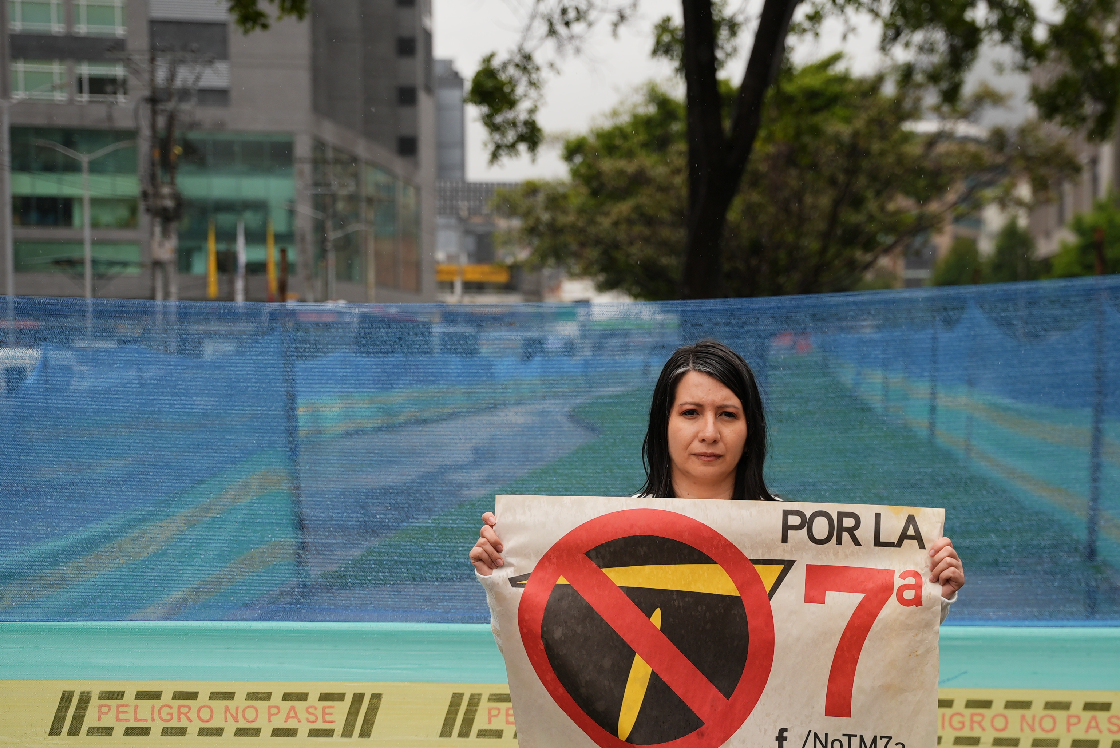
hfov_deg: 32.1
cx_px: 660
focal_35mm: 62
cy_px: 418
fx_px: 1943
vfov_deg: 21.8
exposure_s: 1/1600
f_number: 3.2
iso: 250
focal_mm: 45.3
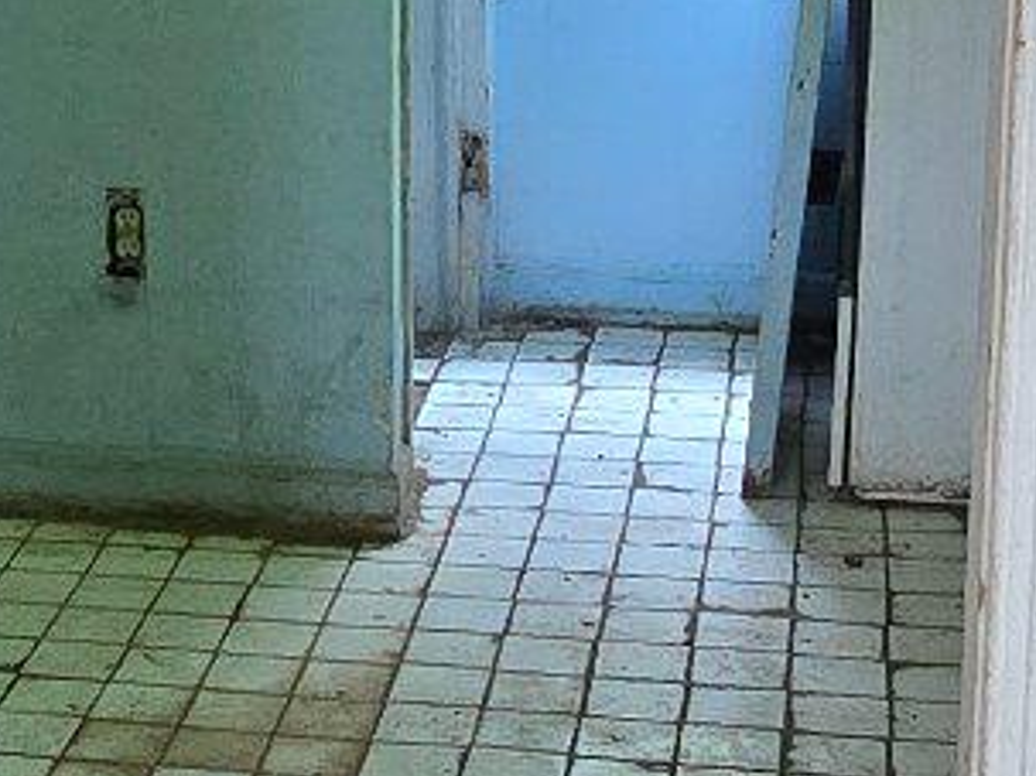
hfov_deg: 21.4
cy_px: 311
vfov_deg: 16.8
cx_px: -24
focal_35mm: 88
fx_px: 2633
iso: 1000
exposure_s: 1/60
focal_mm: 2.2
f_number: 2.2
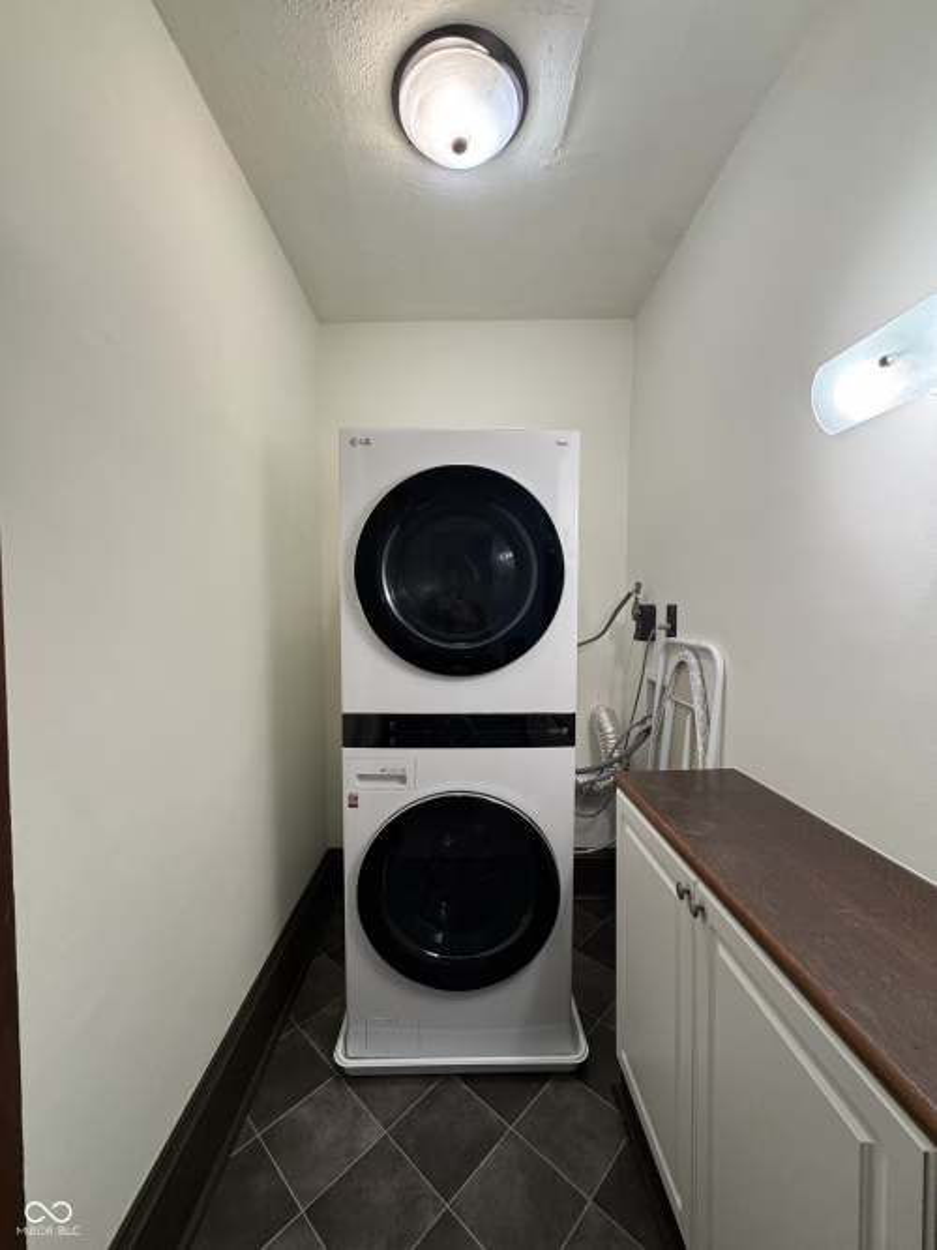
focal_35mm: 14
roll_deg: +0.1
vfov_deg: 102.1
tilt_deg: -2.8
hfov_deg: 85.7
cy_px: 625
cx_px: 468
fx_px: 505
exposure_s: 1/60
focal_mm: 2.22
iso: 250
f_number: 2.2
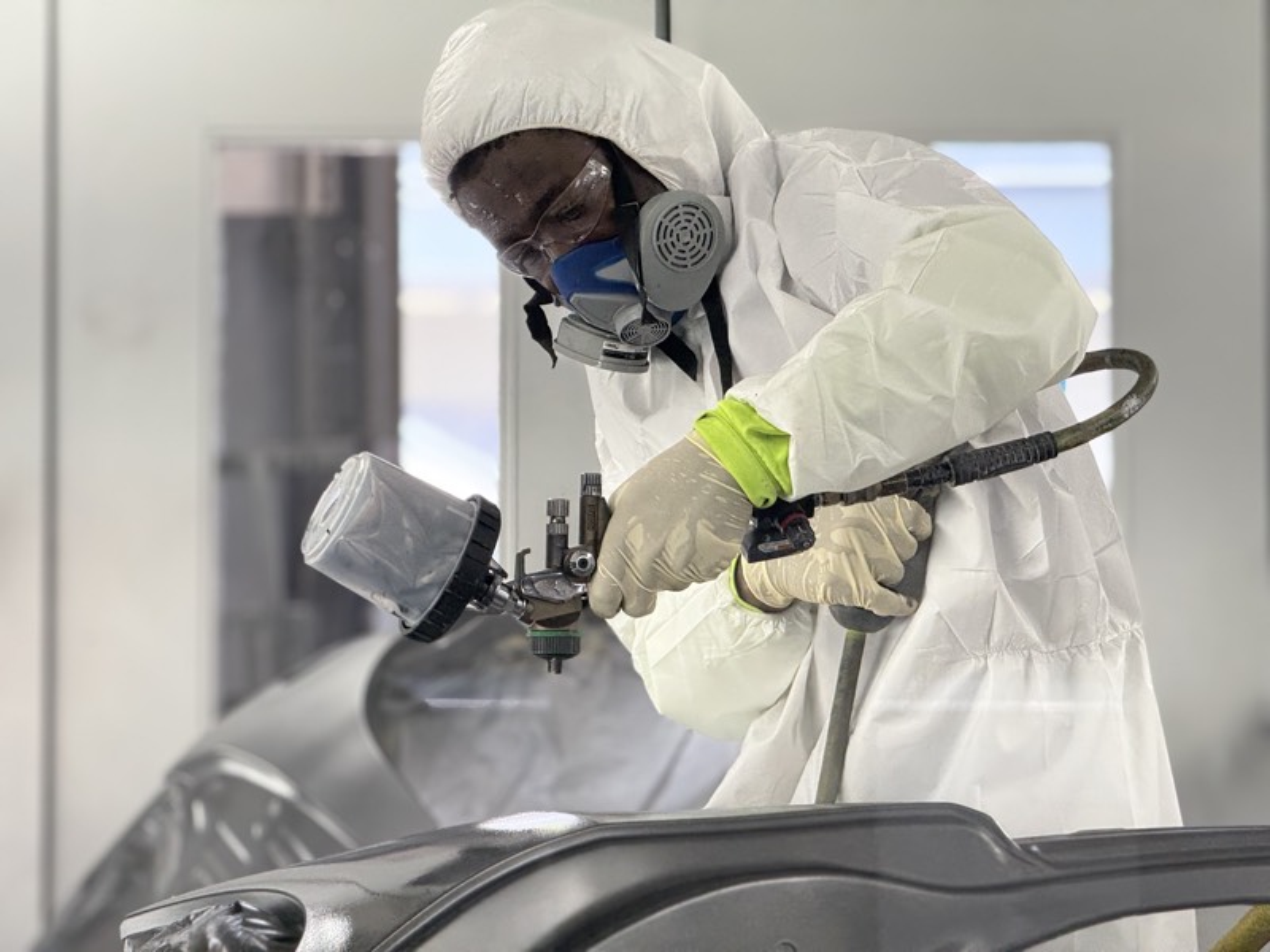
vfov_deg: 12.3
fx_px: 4403
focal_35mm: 120
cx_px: 635
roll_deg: +0.0
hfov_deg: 16.4
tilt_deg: +2.1
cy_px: 476
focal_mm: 15.66
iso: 100
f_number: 2.8
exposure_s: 1/120
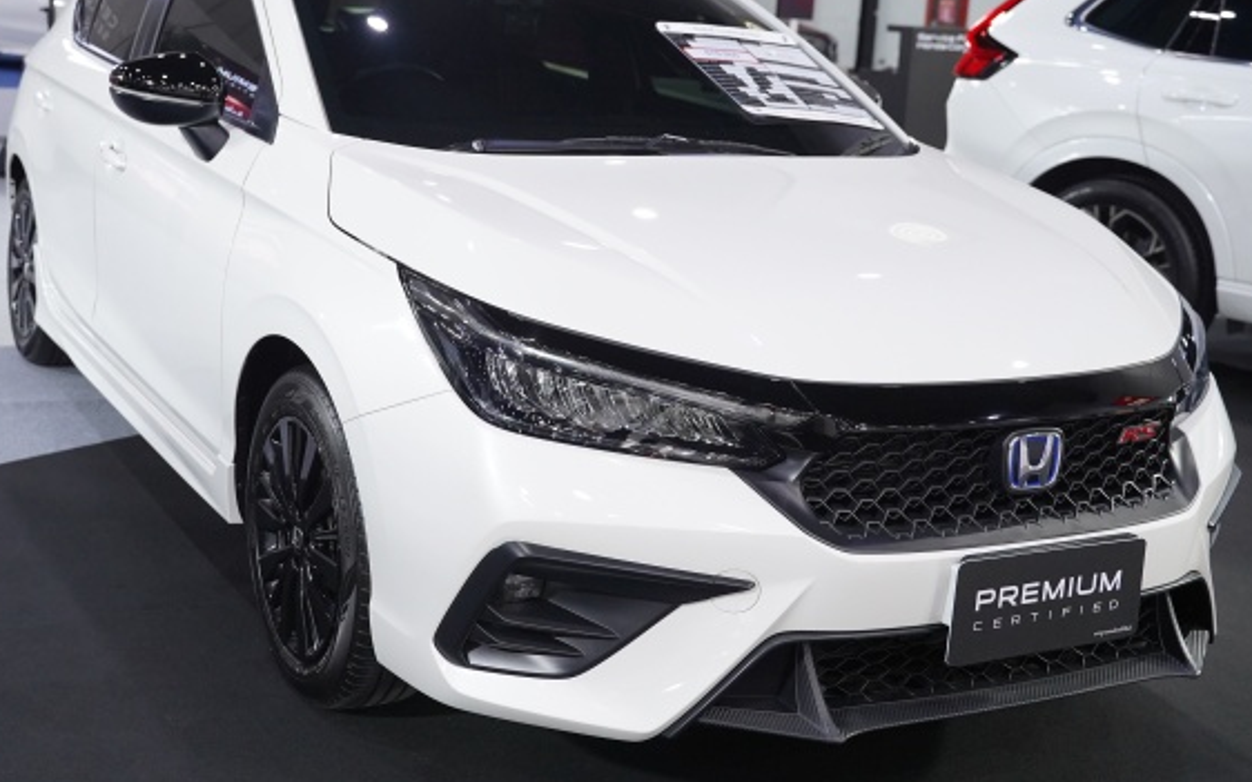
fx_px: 1672
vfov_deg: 26.1
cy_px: 241
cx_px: 481
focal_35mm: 49
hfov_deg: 40.8
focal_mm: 36
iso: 1250
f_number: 4
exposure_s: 1/125
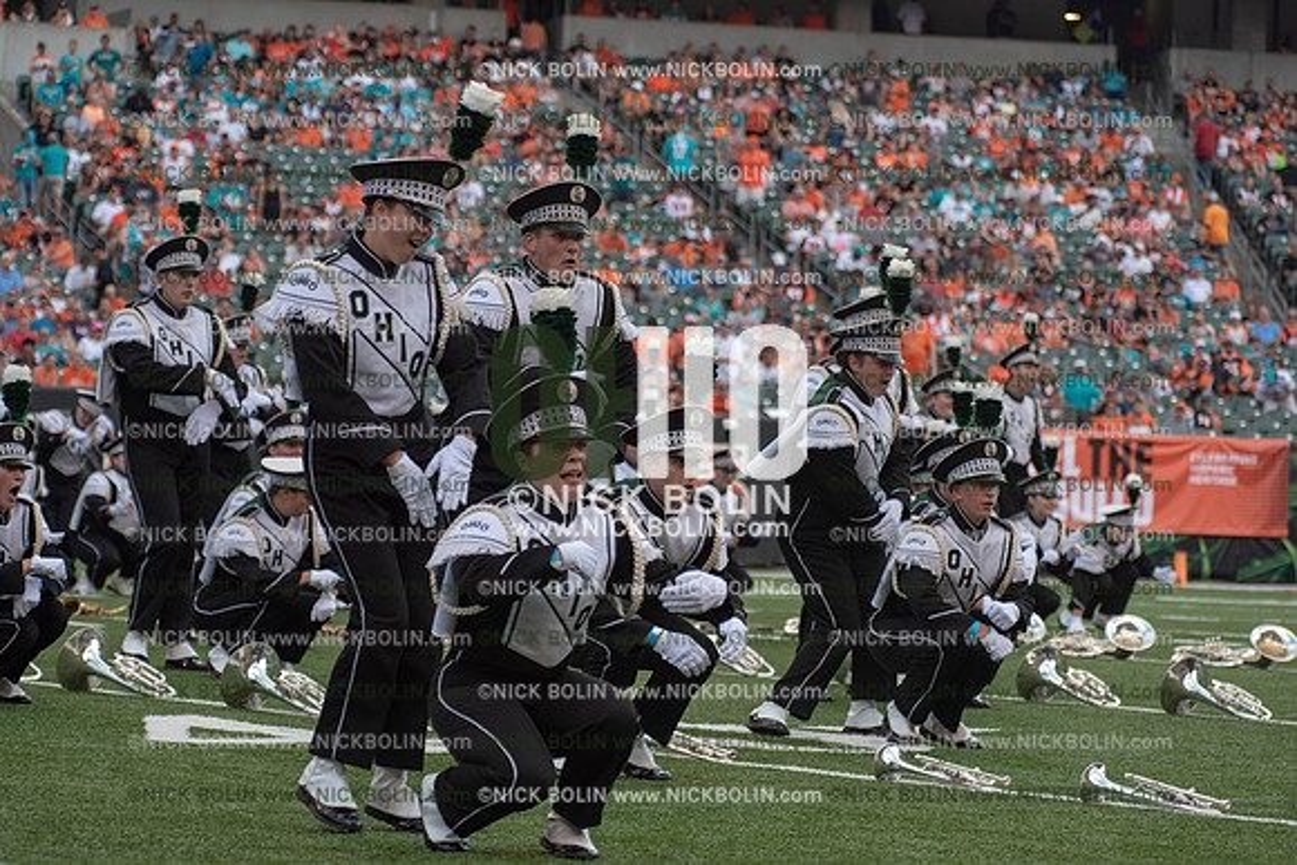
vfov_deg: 9.8
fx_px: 5045
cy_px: 432
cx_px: 648
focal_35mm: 140
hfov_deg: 14.7
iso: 400
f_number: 5.6
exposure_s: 1/1250
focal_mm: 140
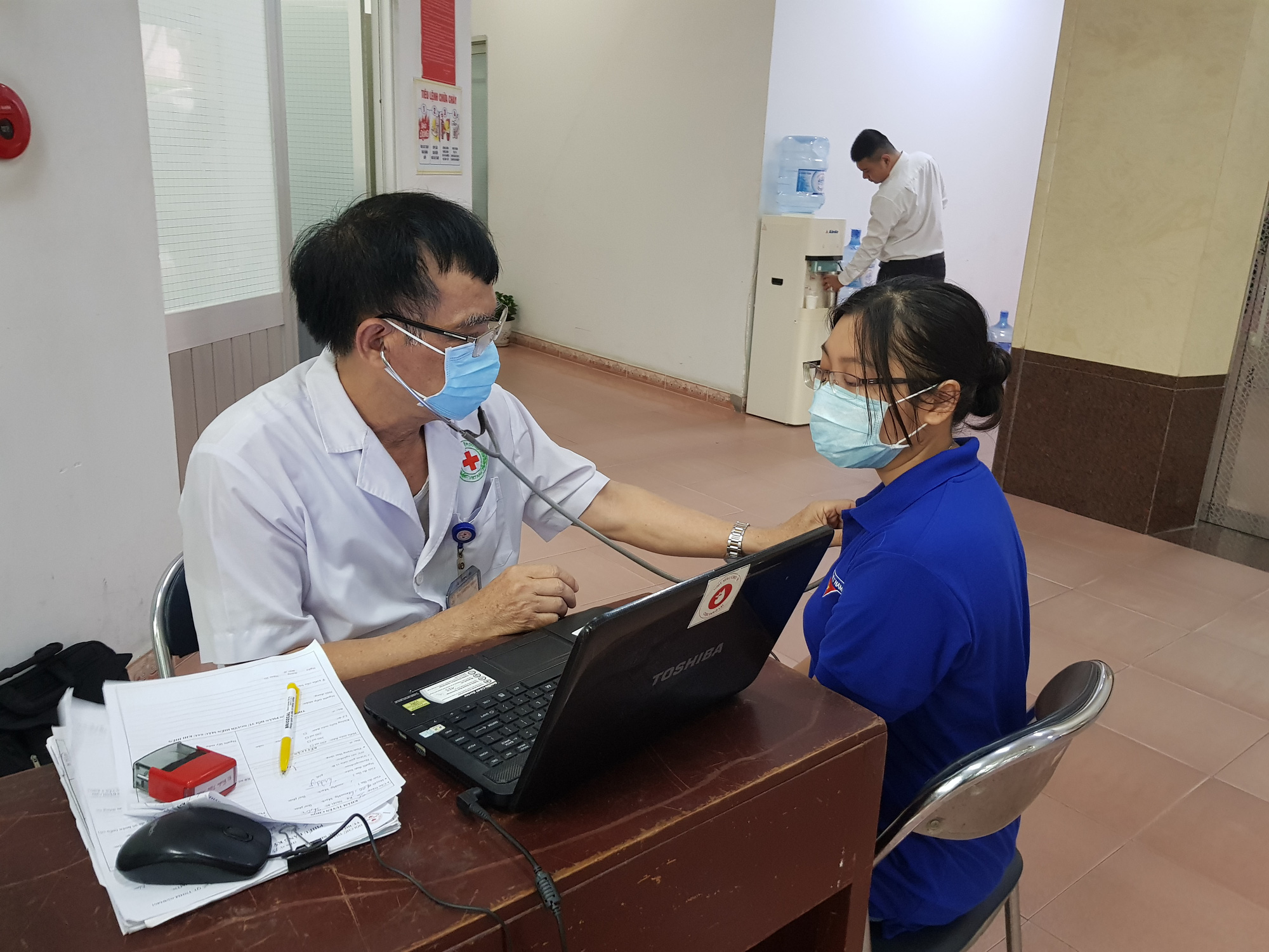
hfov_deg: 67.3
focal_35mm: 26
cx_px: 634
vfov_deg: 53.1
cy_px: 476
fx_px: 953
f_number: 1.7
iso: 250
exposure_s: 1/25
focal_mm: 4.3
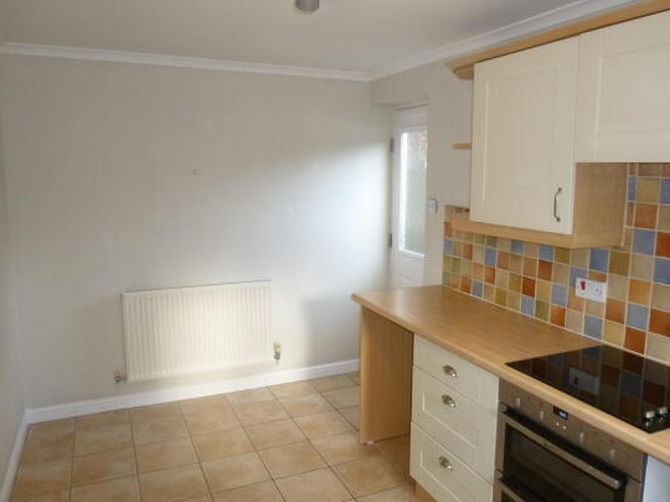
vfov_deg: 51.4
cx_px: 346
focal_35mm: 27
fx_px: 523
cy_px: 247
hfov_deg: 65.3
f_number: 3.1
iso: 200
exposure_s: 1/60
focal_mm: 4.5
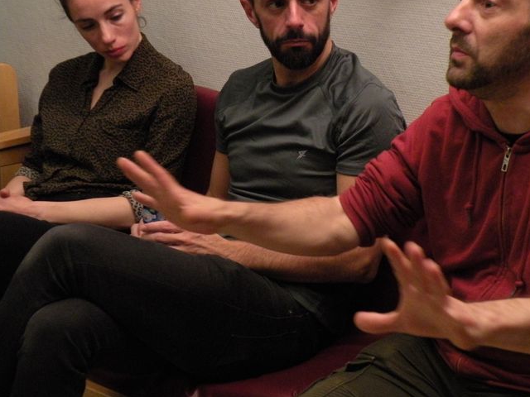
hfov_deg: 27.7
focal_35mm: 70
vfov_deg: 21.0
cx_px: 330
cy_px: 151
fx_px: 1072
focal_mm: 9.8
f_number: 3.5
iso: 400
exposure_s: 1/60
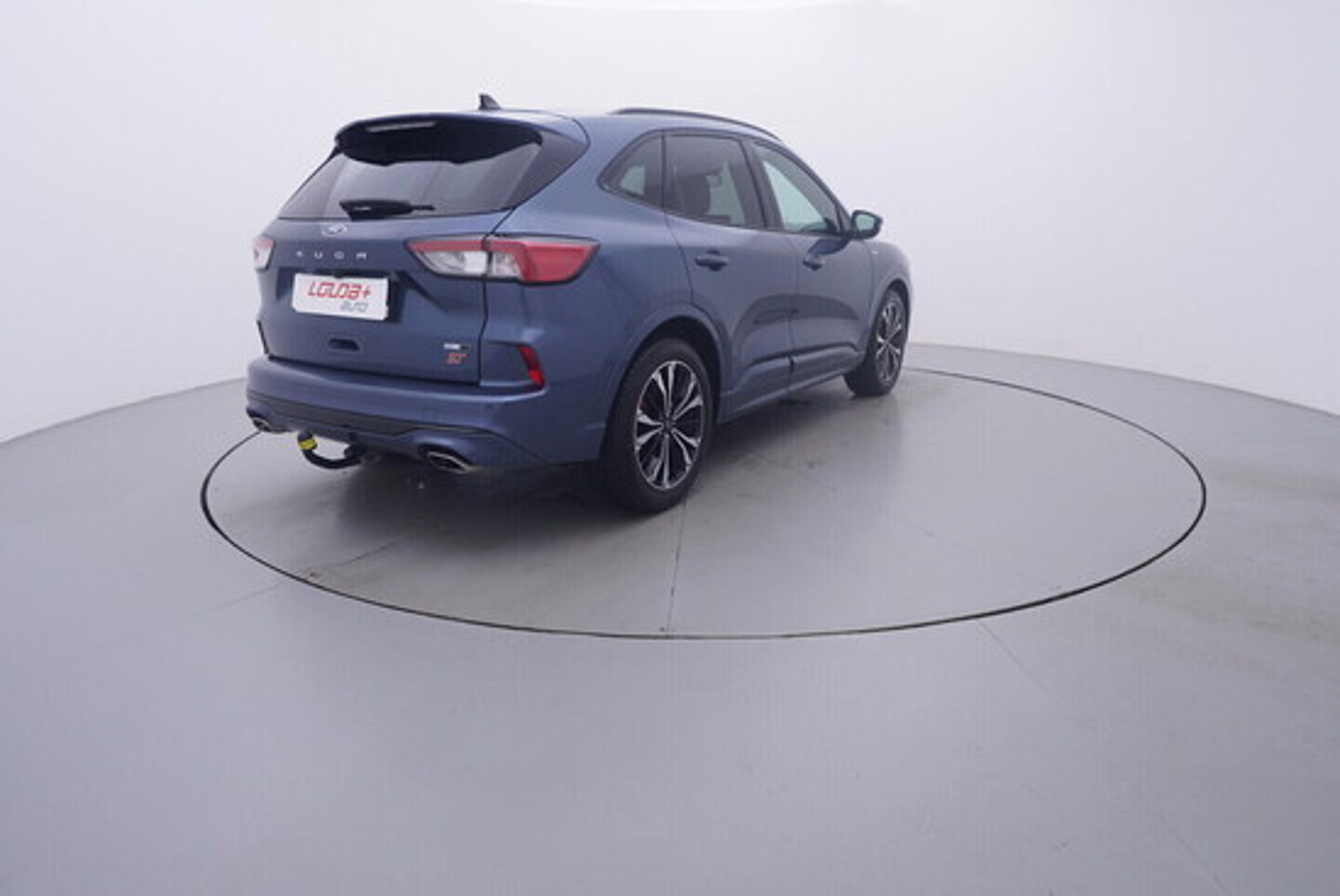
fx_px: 838
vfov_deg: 56.2
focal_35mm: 22
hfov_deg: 77.3
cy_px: 448
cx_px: 670
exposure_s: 1/80
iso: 200
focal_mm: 15
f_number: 5
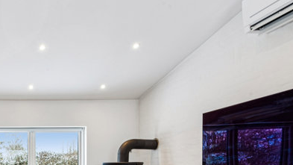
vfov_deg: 32.9
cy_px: 174
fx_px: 249
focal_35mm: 32
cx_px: -3
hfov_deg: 49.3
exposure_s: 1/6
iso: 200
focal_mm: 15
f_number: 10
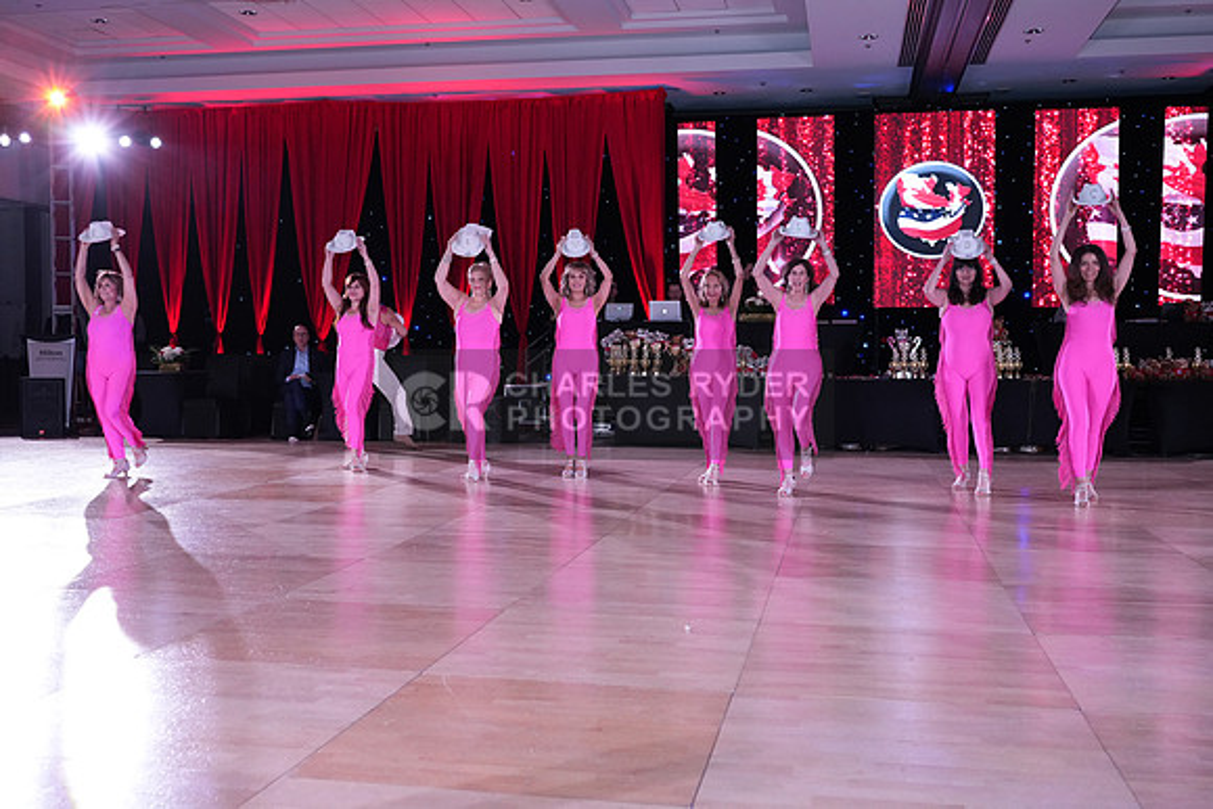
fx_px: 1180
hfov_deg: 54.4
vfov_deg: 37.9
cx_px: 606
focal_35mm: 35
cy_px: 404
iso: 2500
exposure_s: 1/250
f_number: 5
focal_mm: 35
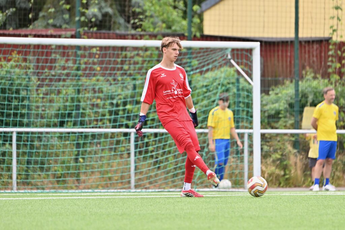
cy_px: 115
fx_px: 3546
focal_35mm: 370
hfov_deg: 5.6
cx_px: 172
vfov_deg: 3.7
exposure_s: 1/1600
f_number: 5.6
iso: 1000
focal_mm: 370
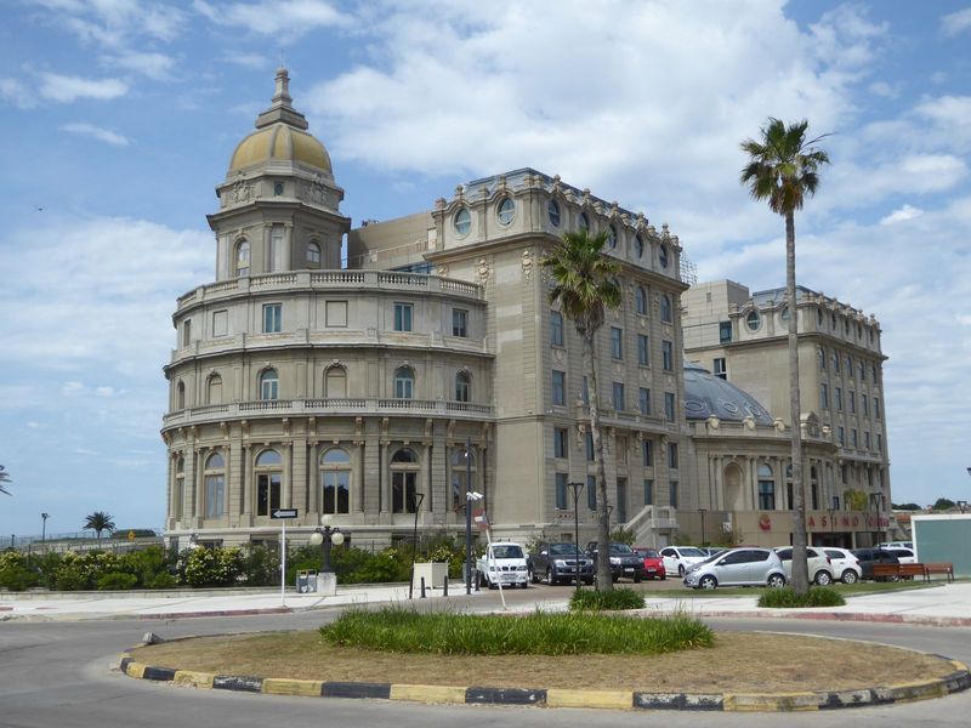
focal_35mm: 42
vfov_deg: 34.3
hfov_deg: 44.8
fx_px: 1178
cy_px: 364
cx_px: 486
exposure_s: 1/1000
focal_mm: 7.2
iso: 80
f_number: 3.8
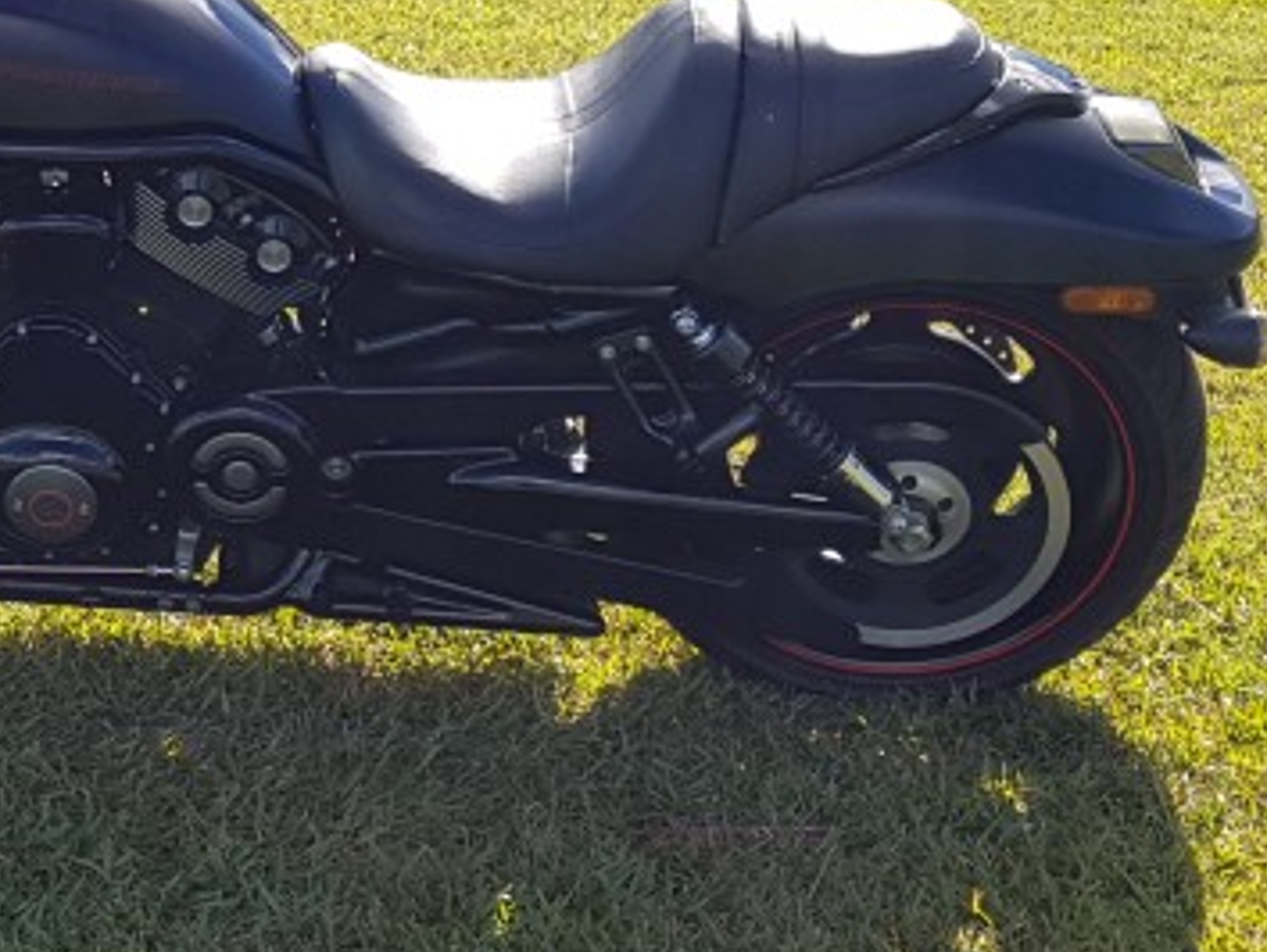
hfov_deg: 38.0
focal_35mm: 47
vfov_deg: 29.7
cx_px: 154
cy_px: 100
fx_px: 1721
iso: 40
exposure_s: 1/1128
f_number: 1.7
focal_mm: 4.2
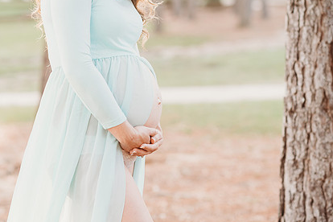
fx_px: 1101
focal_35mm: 119
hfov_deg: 17.2
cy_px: 86
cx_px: 144
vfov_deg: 11.5
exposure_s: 1/200
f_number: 2.5
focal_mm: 85
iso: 160
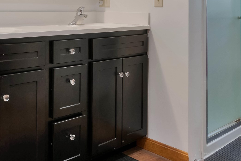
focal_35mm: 47
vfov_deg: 27.5
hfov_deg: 40.8
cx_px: 63
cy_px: 12
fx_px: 315
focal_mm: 16
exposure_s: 1/250
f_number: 8
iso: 800
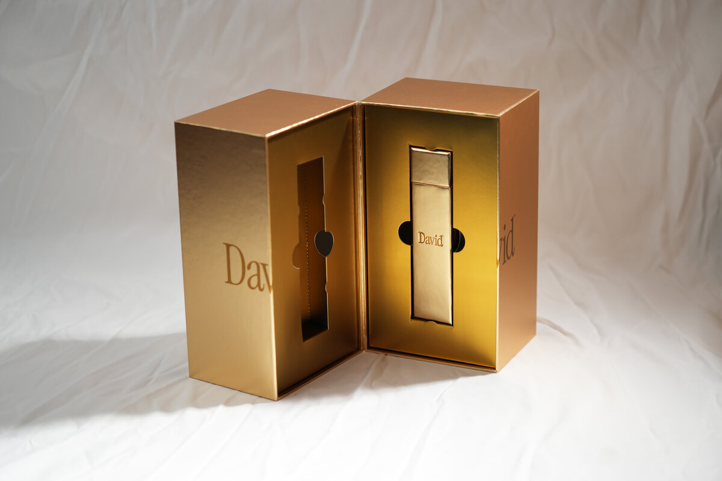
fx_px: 1504
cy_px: 240
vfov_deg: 18.2
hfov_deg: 27.0
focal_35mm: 75
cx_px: 361
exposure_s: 1/3200
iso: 800
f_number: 2.8
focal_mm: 75
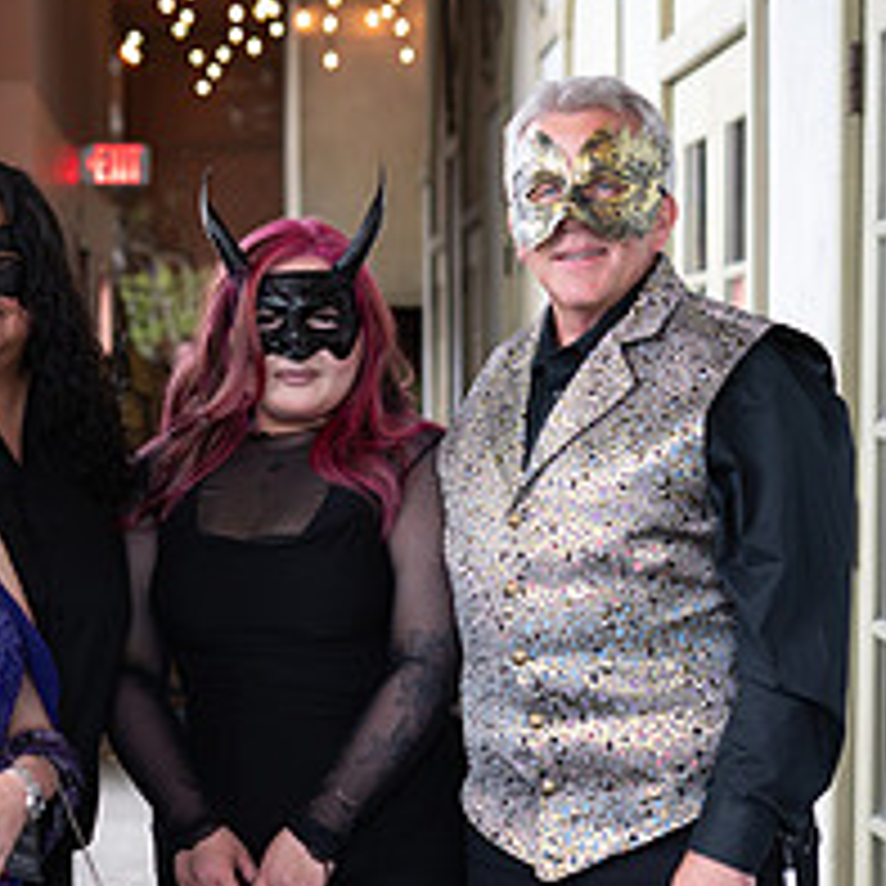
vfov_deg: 17.8
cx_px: 234
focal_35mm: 97
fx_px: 2809
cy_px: 693
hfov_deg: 17.8
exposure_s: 1/100
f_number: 2.8
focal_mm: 50
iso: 400
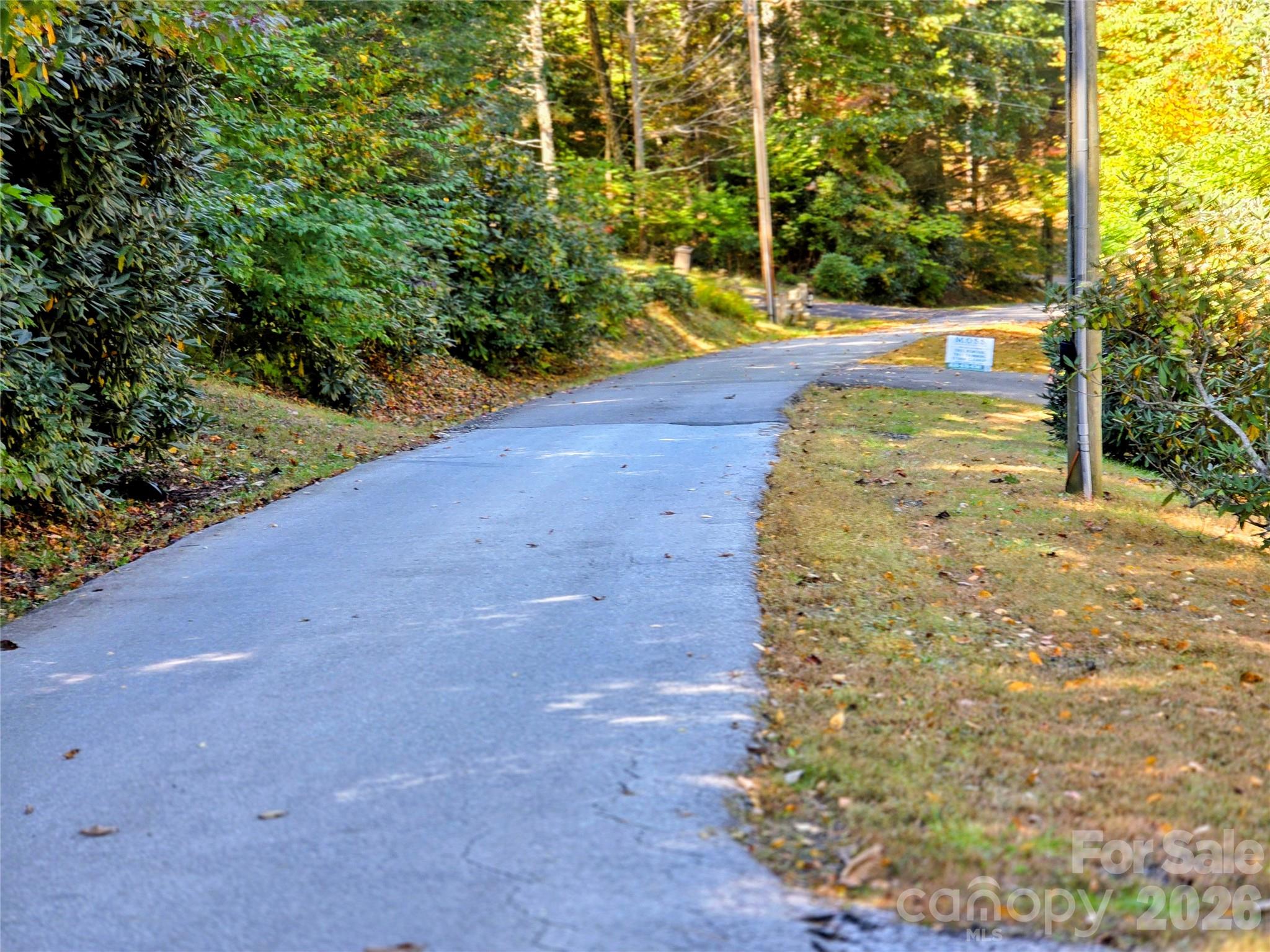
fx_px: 4219
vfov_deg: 12.9
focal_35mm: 115
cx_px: 635
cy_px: 476
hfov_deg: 17.1
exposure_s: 1/120
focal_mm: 18.6
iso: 125
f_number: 3.4
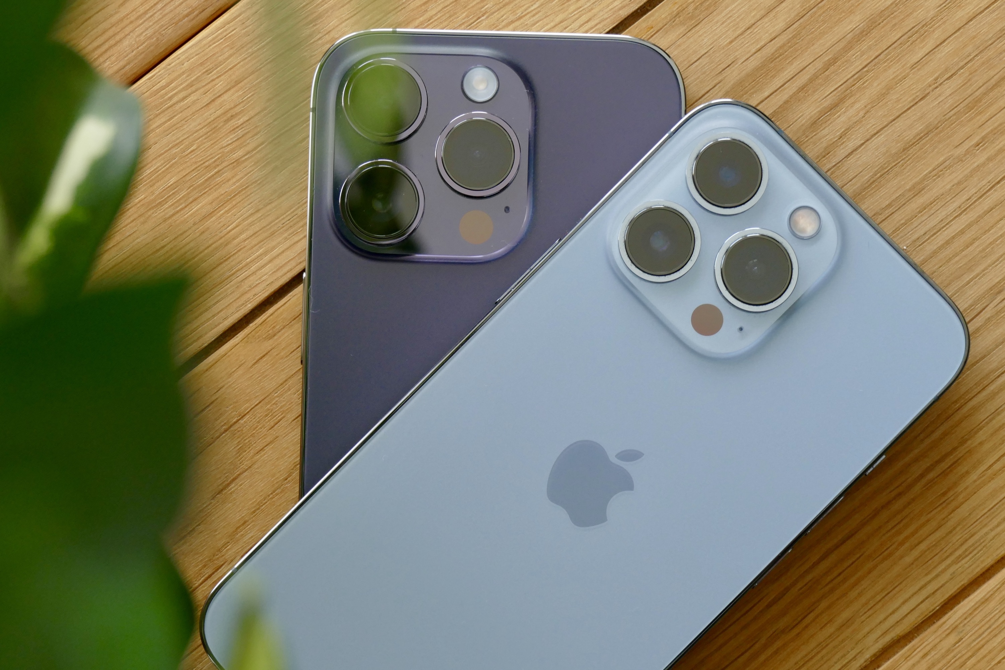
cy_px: 335
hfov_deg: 13.3
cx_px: 502
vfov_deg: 8.9
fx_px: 4299
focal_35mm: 154
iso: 500
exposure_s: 1/100
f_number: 5
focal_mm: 56.08
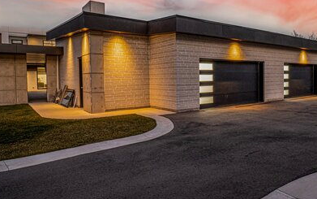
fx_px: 216
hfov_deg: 72.1
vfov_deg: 48.9
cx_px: 182
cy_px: 75
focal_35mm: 25
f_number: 14
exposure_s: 1/1.25
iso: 160
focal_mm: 10
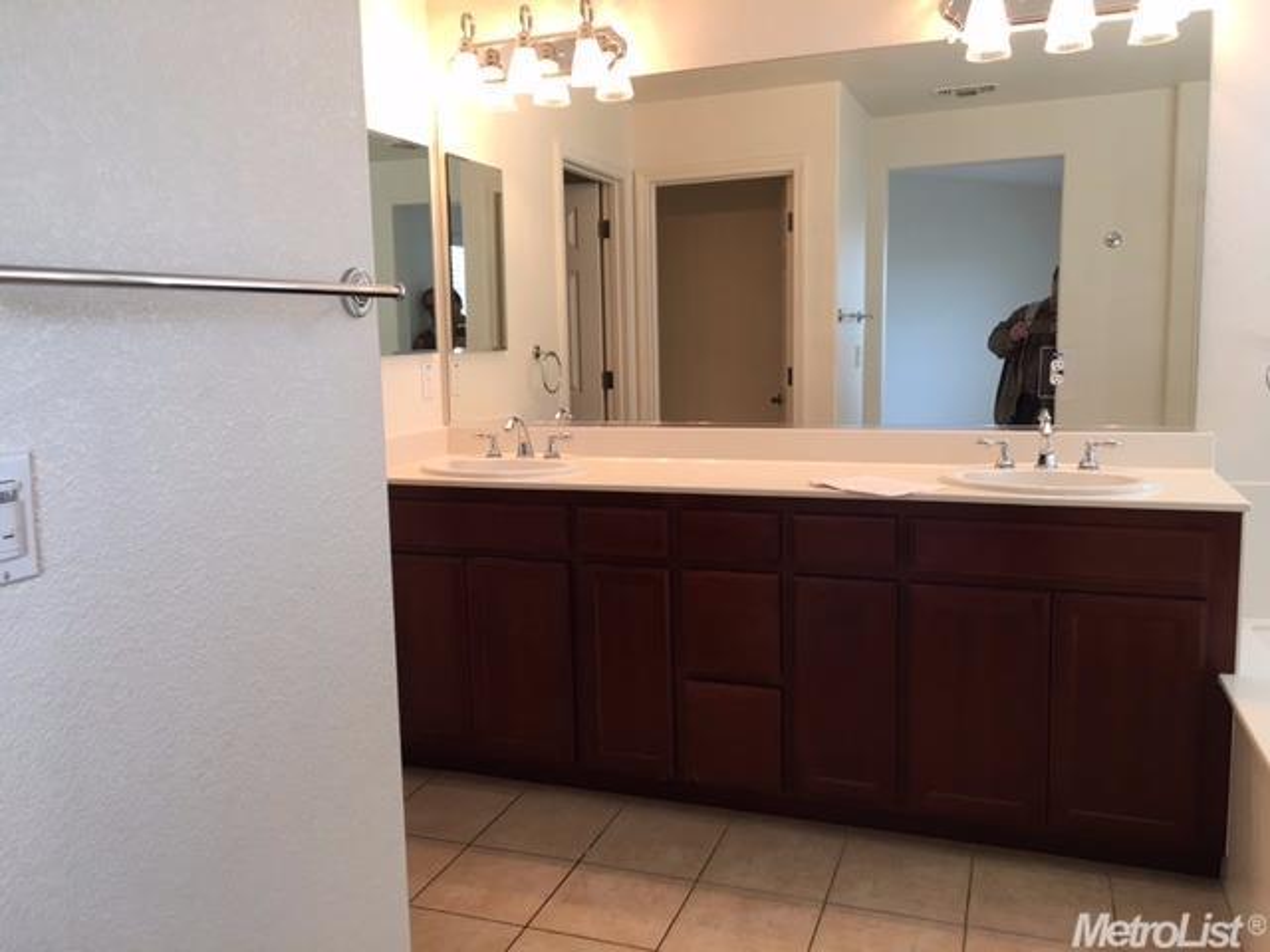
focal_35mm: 29
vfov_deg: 48.2
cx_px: 635
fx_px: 1064
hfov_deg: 61.7
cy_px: 476
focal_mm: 4.15
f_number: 2.2
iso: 25
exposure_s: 1/15
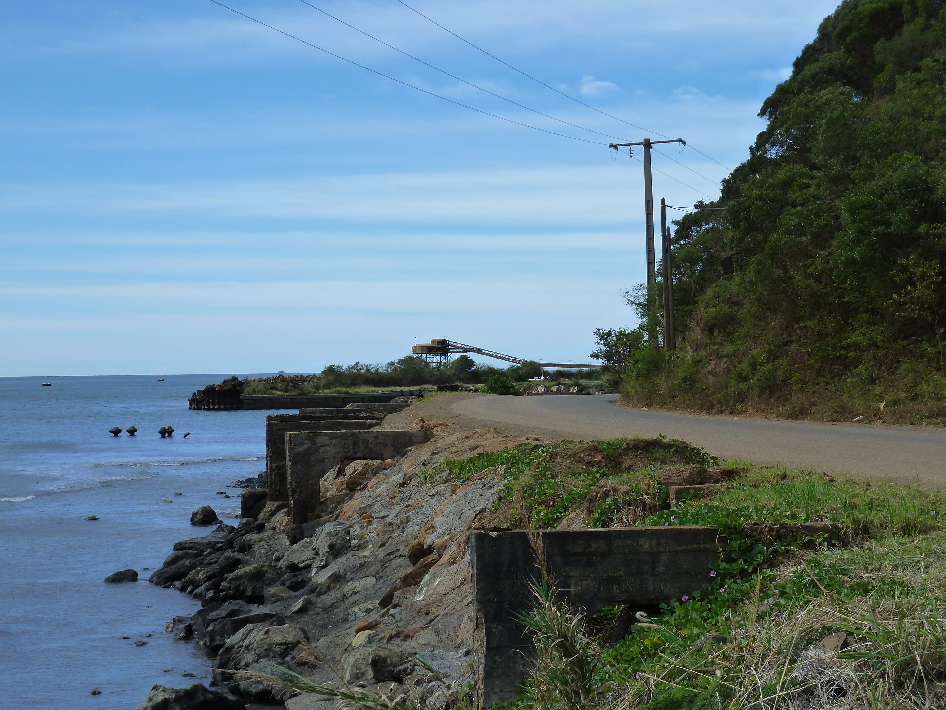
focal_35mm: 72
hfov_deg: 27.0
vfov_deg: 20.4
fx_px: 1968
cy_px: 355
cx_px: 473
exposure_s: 1/500
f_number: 5
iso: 125
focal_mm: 11.9
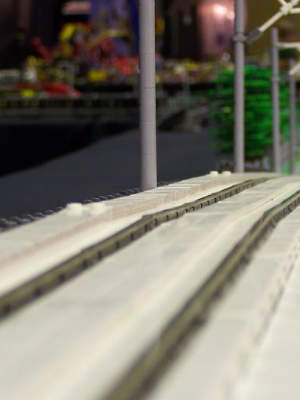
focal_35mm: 143
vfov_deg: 13.8
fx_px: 1652
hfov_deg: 10.2
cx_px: 336
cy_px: 174
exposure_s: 1/4
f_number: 3.2
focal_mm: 12.4
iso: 80
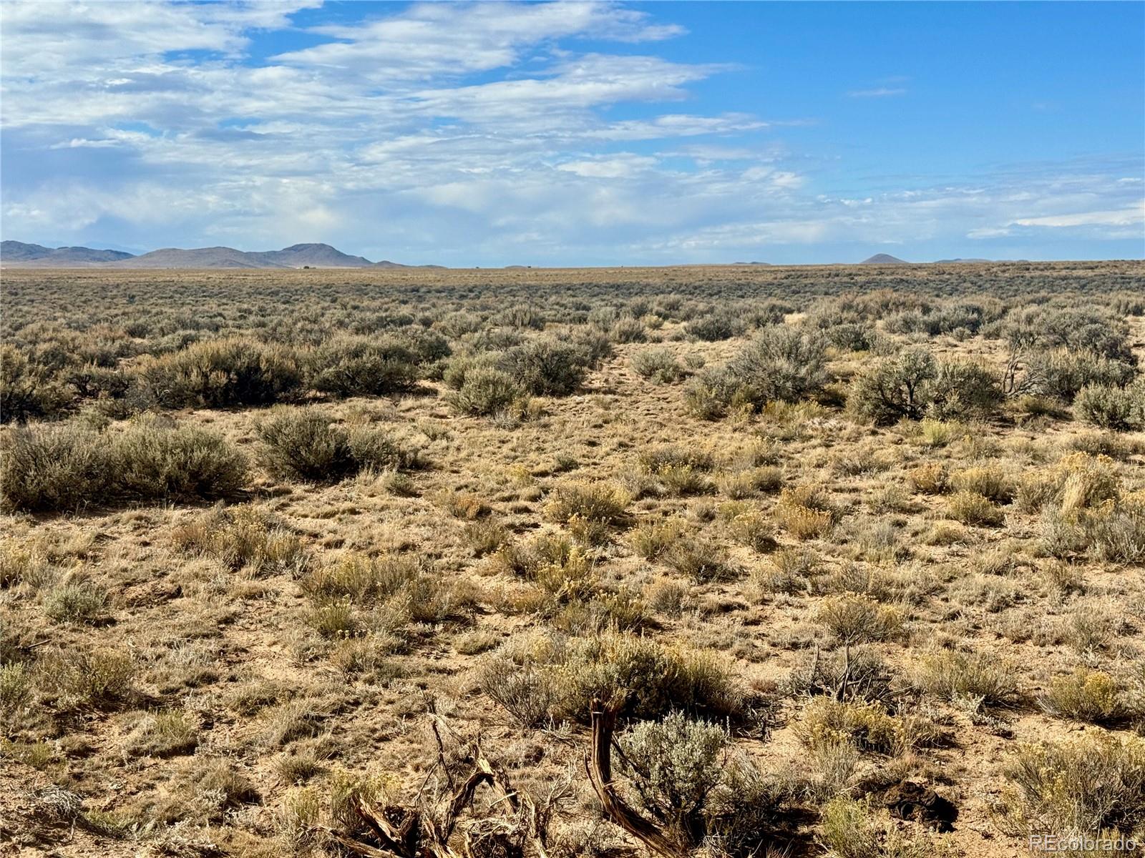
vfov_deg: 30.3
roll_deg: -0.5
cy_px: 429
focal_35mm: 48
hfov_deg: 39.7
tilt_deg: -6.9
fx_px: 1588
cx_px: 572
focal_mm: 6.76
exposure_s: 1/6410
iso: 64
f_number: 1.78
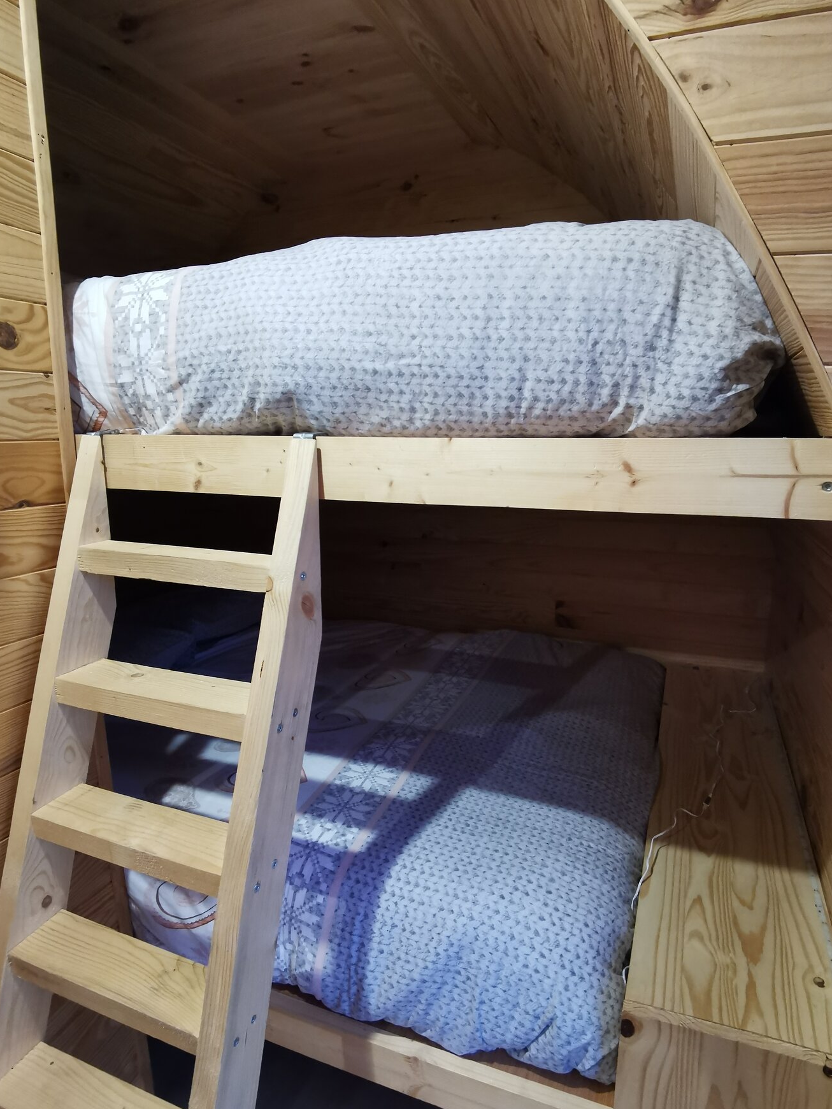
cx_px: 455
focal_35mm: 20
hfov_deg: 65.8
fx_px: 641
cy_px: 570
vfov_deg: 81.7
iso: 640
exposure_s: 1/16.7
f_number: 2.2
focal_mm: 2.26
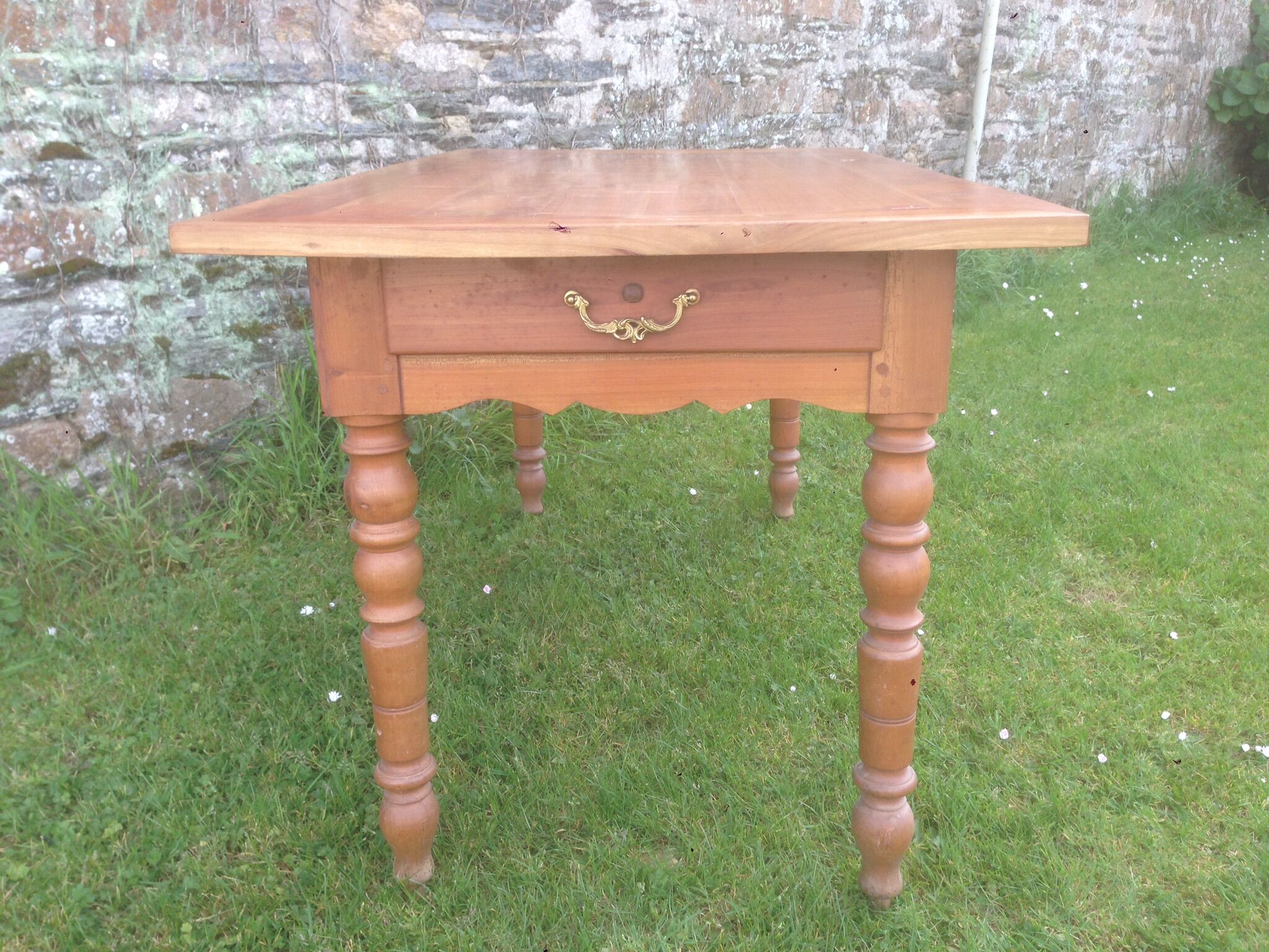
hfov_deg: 55.4
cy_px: 476
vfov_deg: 42.9
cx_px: 634
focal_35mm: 33
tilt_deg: -20.9
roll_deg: -1.8
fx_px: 1210
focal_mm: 4.12
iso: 50
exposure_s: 1/151
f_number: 2.4
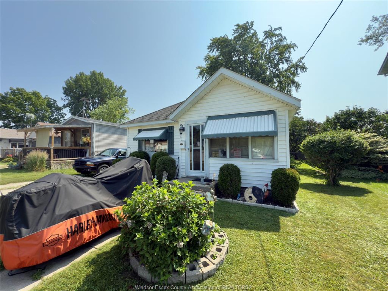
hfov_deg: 102.1
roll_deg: -0.7
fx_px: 157
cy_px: 146
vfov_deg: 85.7
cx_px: 194
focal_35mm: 14
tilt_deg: +1.8
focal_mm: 2.22
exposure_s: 1/476
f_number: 2.2
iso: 25
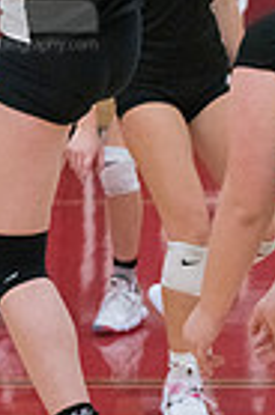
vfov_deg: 7.0
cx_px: 27
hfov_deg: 4.7
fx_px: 3362
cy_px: -30
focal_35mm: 292
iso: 6400
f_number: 4.5
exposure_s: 1/1000
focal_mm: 90
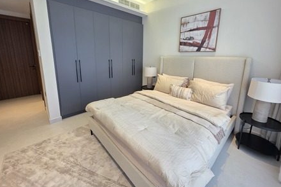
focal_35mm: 14
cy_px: 80
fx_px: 109
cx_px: 141
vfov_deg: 80.7
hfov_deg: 104.3
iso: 125
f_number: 1.9
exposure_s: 1/100
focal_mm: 2.2
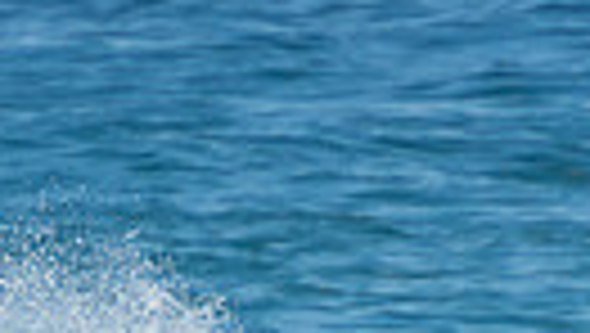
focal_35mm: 2785
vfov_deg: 0.4
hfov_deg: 0.8
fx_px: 43614
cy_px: 650
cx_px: 365
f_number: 5.6
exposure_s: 1/1250
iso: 180
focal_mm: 400
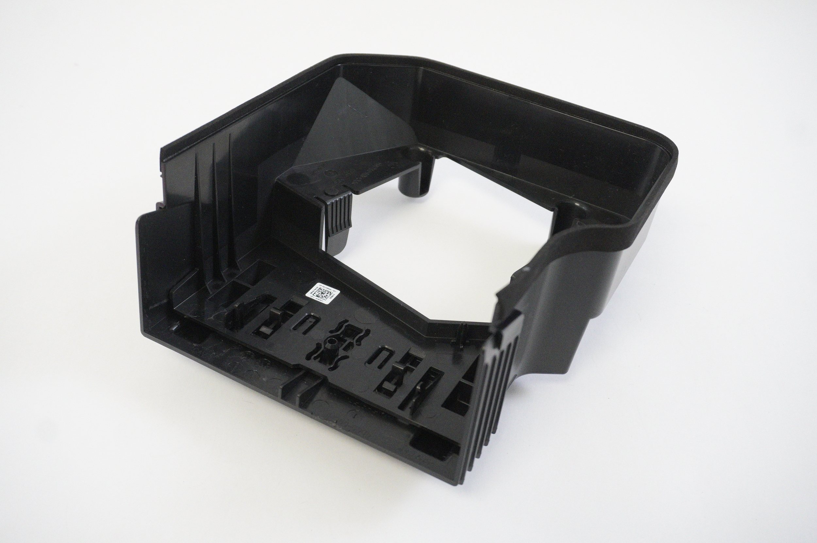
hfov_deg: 51.3
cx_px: 408
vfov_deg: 35.4
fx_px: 850
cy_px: 272
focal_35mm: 38
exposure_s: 1/200
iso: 5000
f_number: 5.6
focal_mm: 25
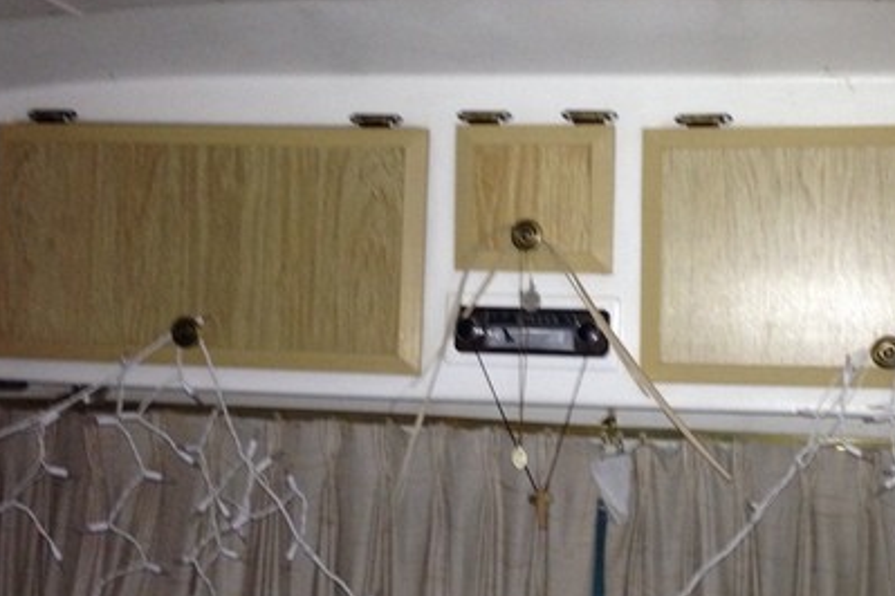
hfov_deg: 35.9
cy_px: 309
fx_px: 1367
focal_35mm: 55
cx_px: 601
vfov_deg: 24.6
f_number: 2.4
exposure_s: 1/16
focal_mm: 4.12
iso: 250
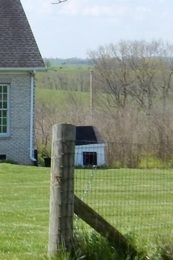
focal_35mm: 129
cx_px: -168
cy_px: 44
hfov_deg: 9.9
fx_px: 930
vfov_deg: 15.8
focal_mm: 4.5
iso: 125
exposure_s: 1/1000
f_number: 3.7
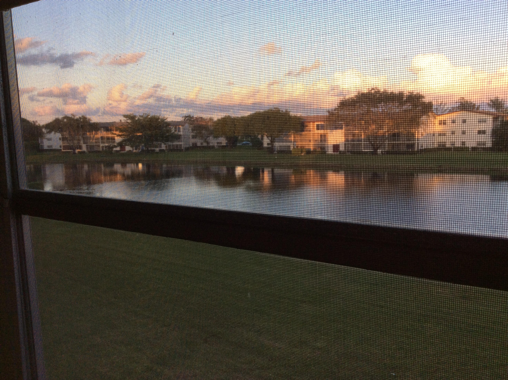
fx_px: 469
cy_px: 190
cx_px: 254
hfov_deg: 56.9
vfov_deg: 44.1
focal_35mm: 32
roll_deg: +0.9
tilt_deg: -8.5
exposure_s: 1/155
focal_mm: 3.3
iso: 32
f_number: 2.4
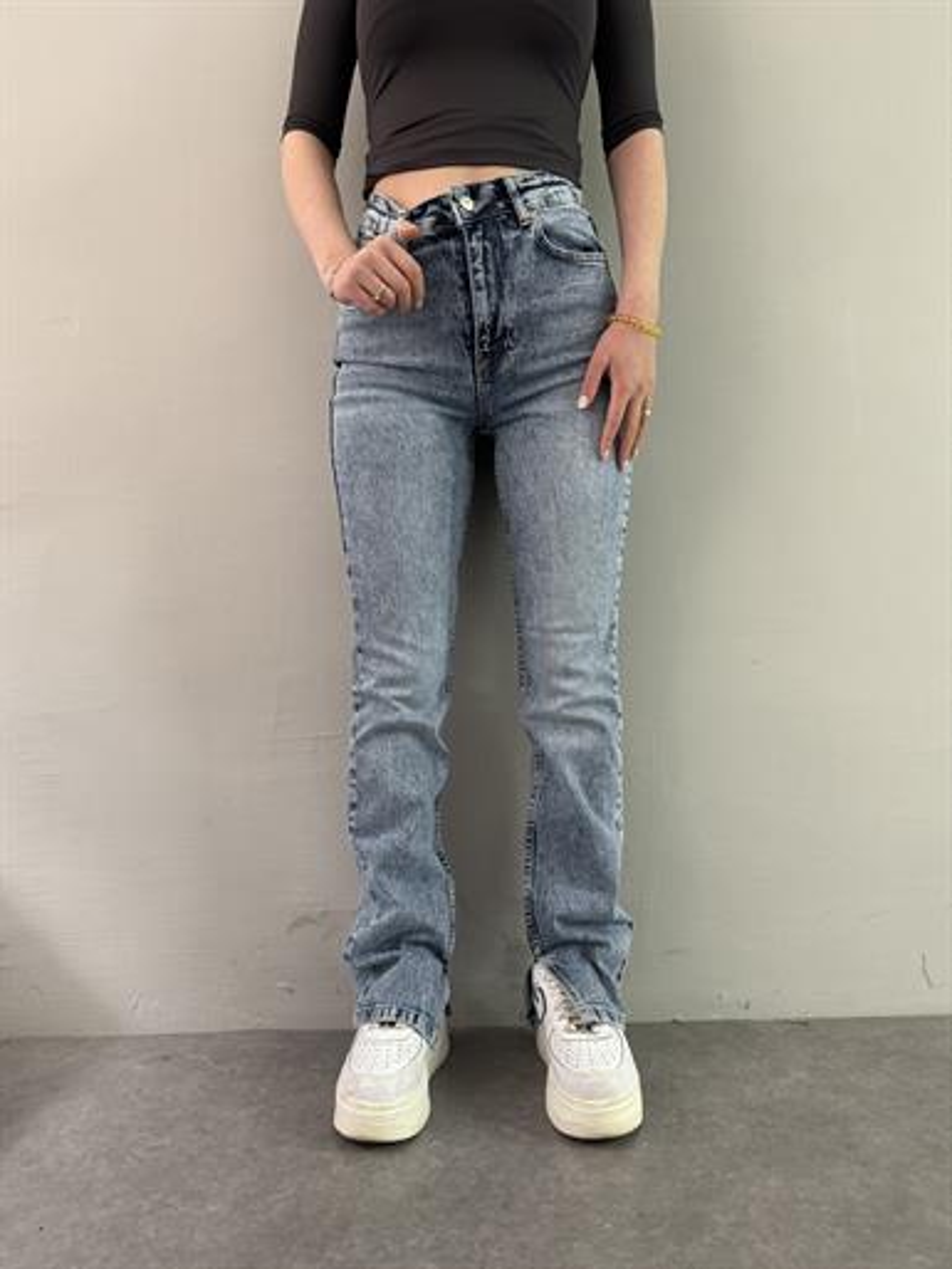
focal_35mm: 24
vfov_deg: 71.6
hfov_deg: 56.8
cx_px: 476
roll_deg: +1.2
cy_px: 634
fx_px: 880
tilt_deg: +0.1
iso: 400
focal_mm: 6.76
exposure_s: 1/60
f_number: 1.78
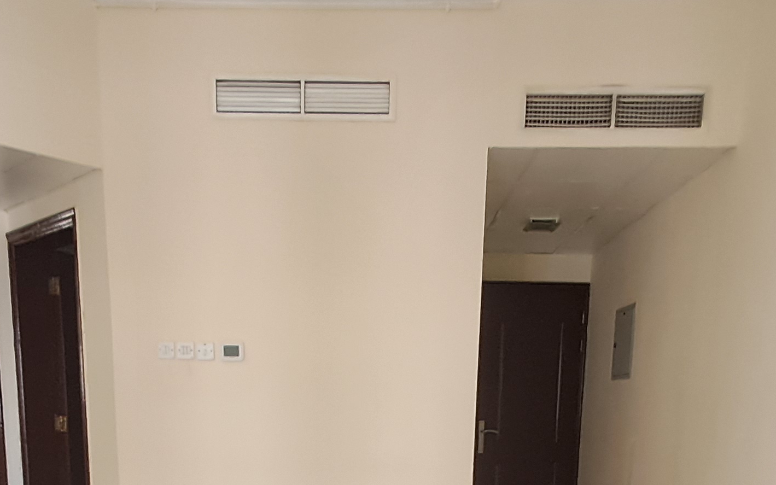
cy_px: 563
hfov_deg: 50.3
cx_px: 359
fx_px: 825
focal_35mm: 39
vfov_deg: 28.9
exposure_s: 1/33
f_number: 2.2
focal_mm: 1.64
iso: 200
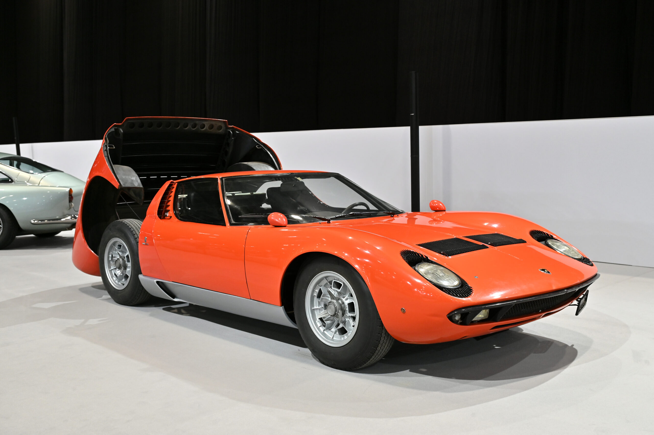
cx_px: 327
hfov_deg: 49.6
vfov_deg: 34.2
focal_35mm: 39
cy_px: 218
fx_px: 708
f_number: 5.6
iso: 800
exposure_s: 1/50
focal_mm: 39
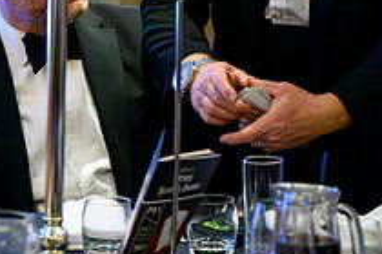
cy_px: 20
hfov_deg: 10.6
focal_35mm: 193
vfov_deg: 7.1
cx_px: 313
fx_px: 2048
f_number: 4
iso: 51200
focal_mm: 70
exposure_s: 1/400
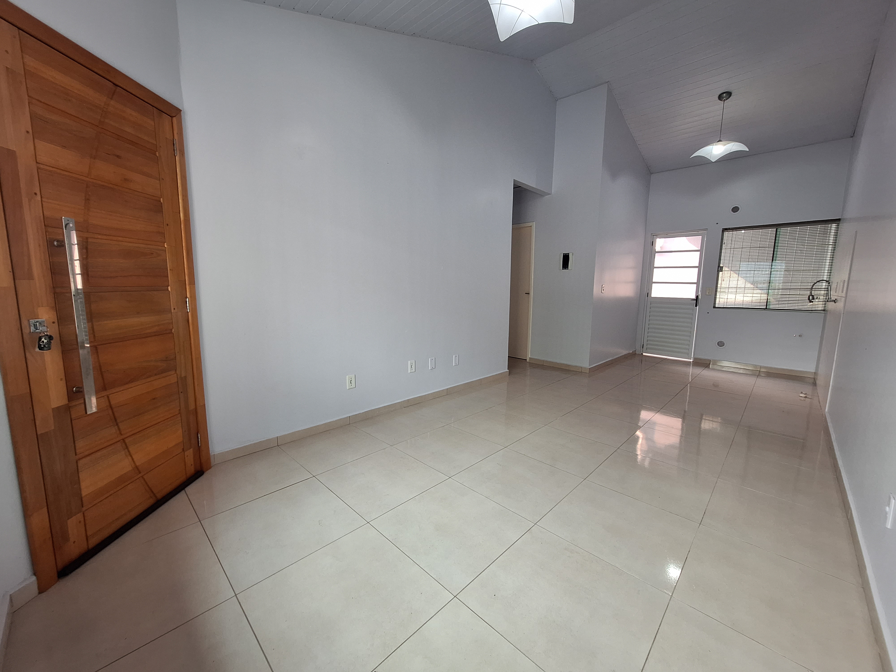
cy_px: 336
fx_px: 336
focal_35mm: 13
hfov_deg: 106.2
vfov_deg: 89.9
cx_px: 448
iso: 80
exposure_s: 1/40
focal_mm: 1.74
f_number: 2.2
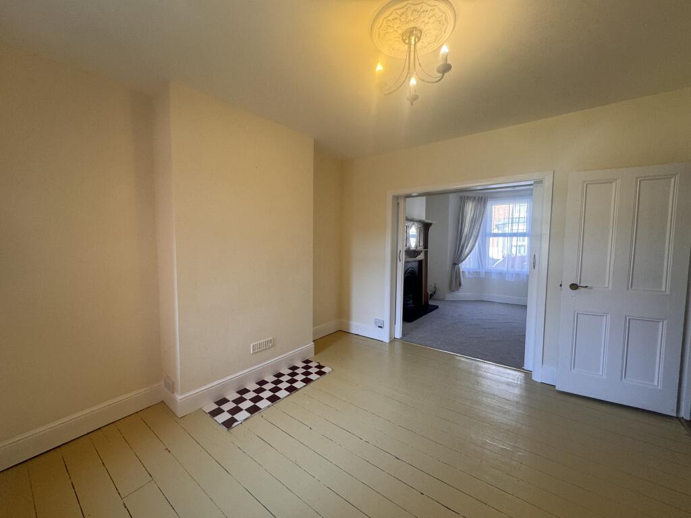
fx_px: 279
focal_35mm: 14
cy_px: 259
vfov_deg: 85.7
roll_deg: +0.0
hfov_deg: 102.1
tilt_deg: -3.0
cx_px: 346
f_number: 2.2
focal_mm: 2.22
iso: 125
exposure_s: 1/100
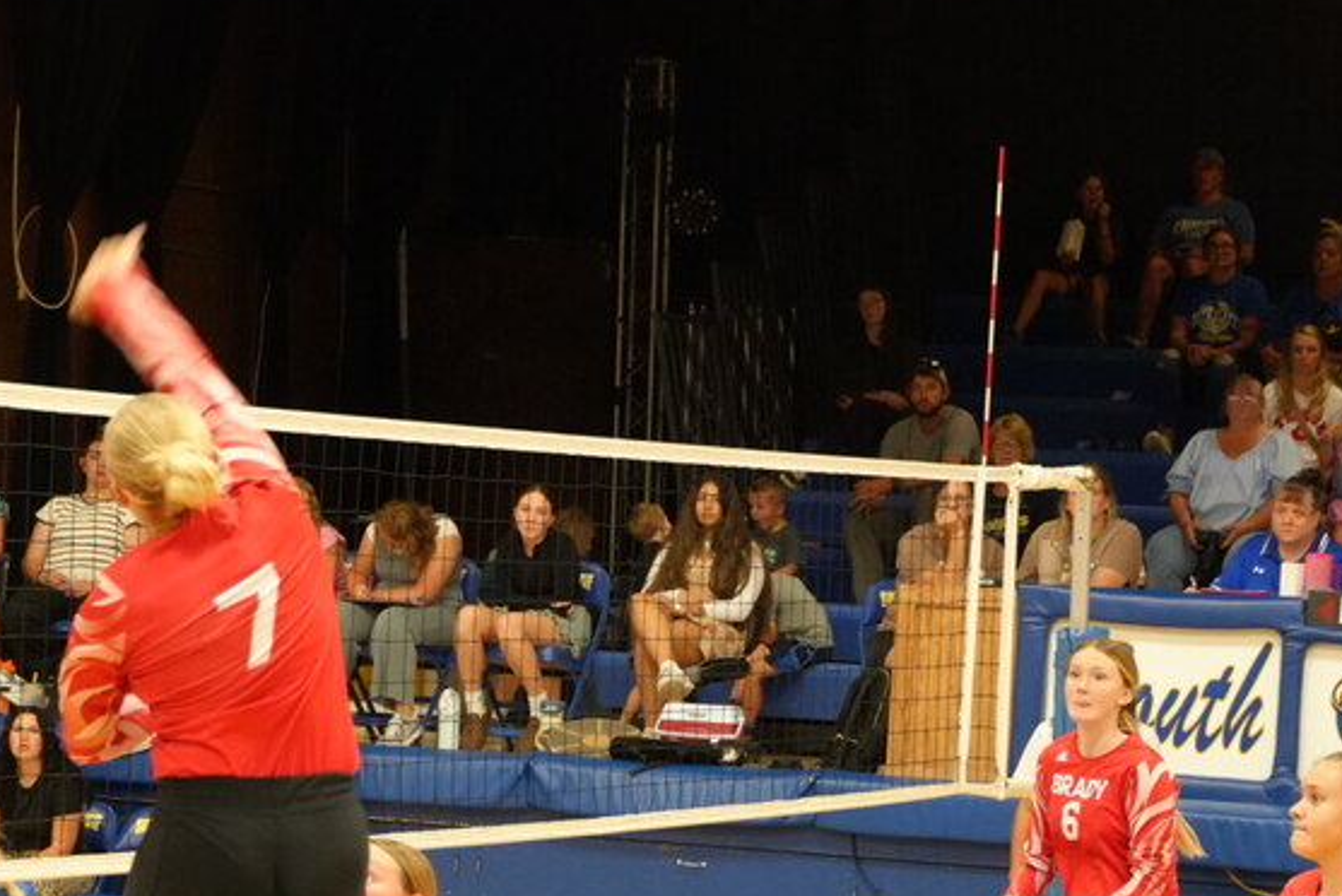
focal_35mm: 138
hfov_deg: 14.8
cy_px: 785
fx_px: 5147
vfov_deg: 9.9
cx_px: 393
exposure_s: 1/160
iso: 5000
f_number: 5
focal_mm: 50
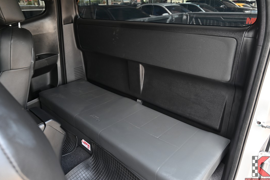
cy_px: 90
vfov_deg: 51.3
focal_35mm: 25
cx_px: 138
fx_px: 187
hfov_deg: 71.5
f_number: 5.6
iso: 400
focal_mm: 24
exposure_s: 1/60
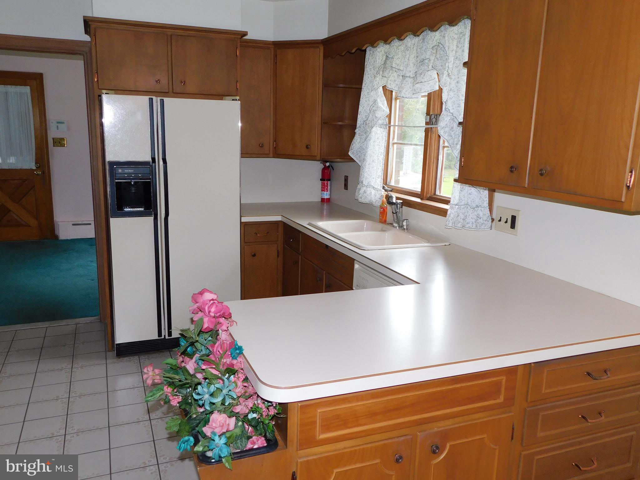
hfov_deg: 63.4
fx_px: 518
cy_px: 240
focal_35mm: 28
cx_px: 320
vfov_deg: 49.7
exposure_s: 1/30
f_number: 3.2
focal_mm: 4.9
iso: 200
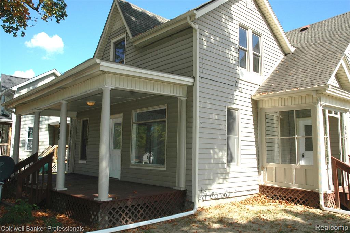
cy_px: 116
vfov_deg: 39.9
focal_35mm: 33
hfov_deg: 57.3
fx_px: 320
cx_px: 175
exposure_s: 1/500
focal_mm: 22
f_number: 7.1
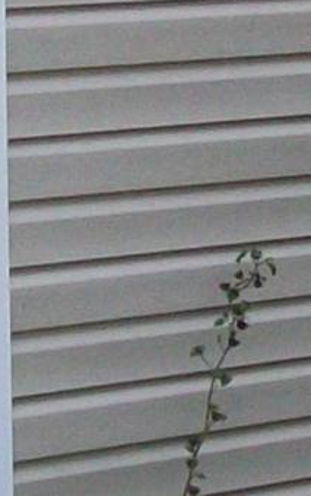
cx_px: 607
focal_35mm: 299
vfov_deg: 7.0
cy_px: 29
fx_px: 4048
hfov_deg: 4.3
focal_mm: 6
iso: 64
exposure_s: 1/500
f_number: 2.7
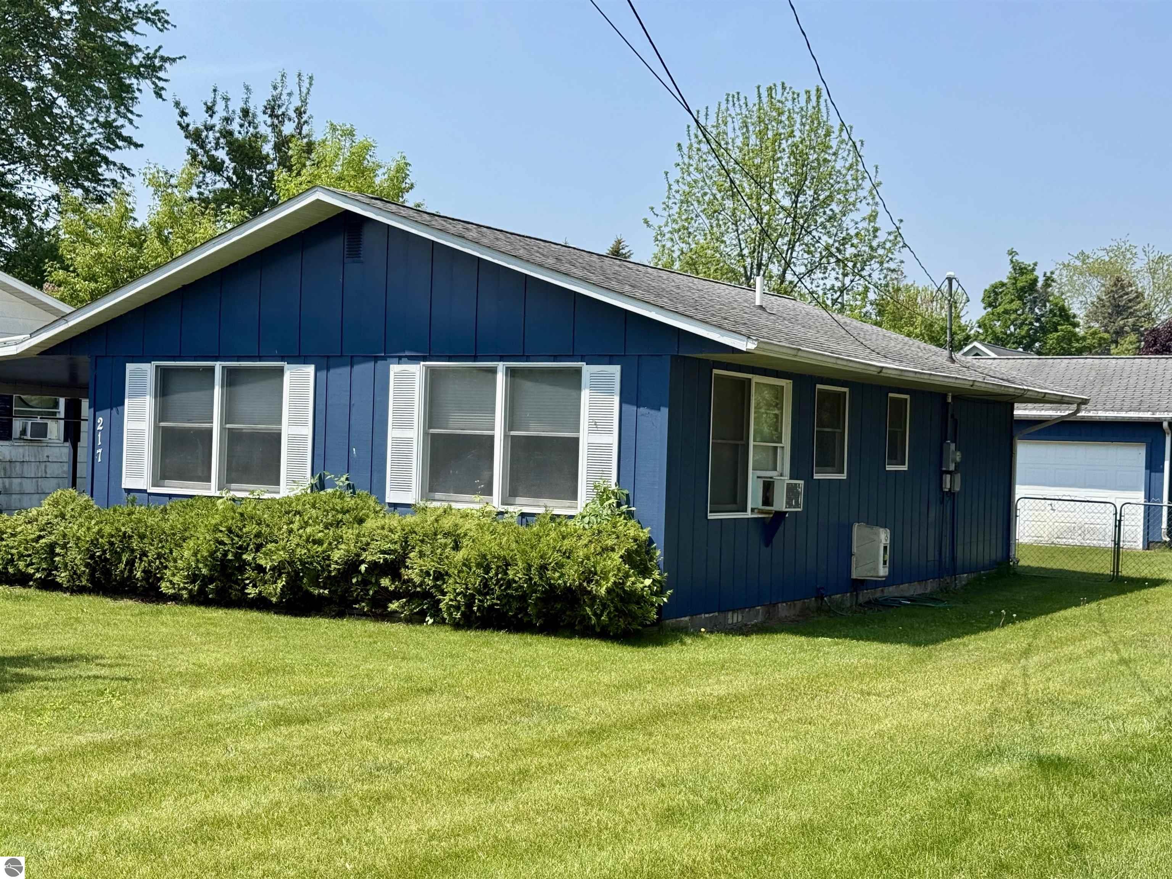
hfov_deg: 39.7
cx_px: 586
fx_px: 1625
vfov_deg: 30.3
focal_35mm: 48
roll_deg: -1.7
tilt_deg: +0.7
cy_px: 440
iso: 80
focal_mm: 6.76
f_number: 1.78
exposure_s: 1/3891
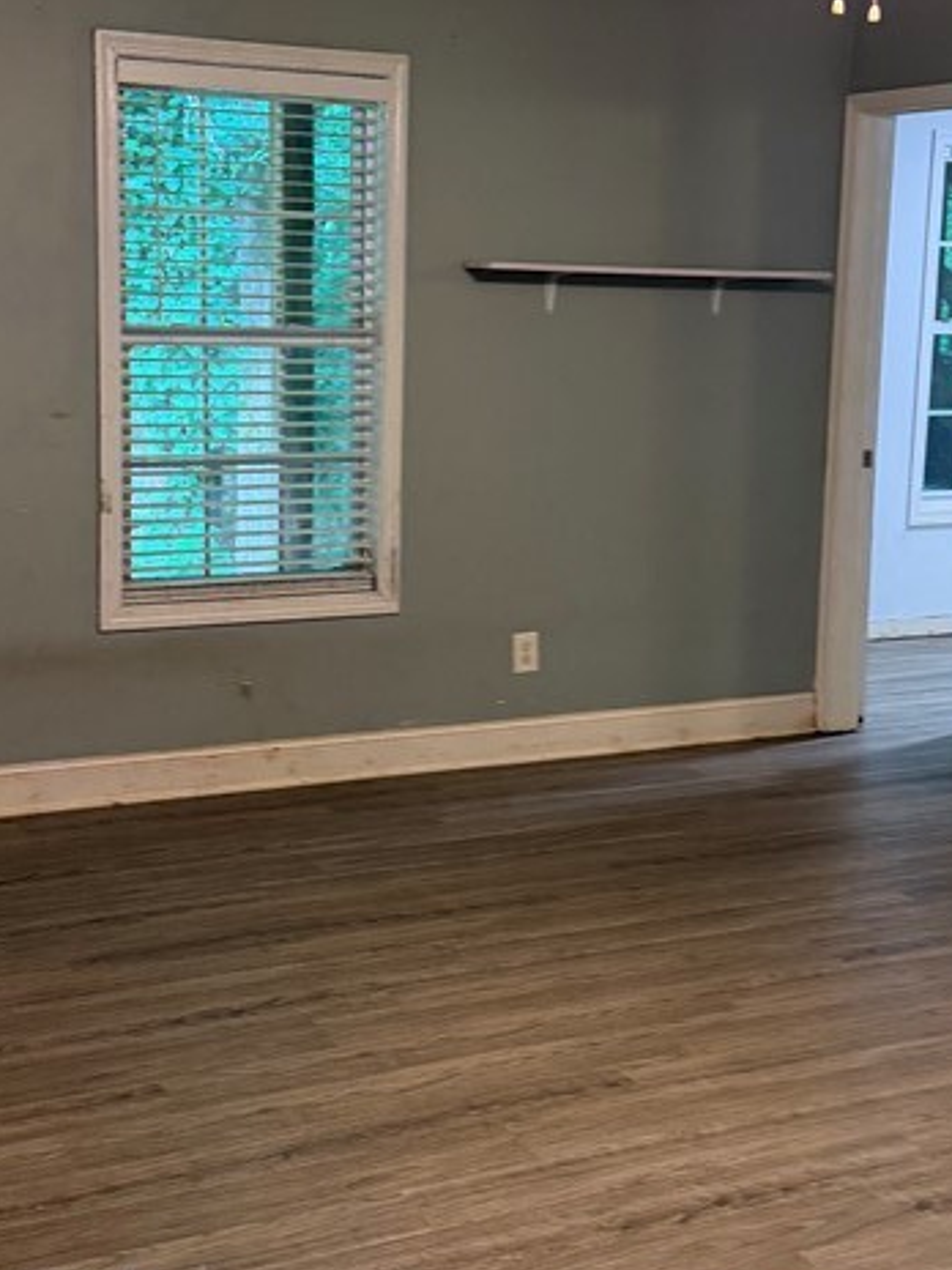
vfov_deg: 36.1
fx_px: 1943
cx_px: 509
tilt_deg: -10.7
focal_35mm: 53
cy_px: 561
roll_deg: -0.8
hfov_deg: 27.5
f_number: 1.78
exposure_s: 1/60
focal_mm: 6.76
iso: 320
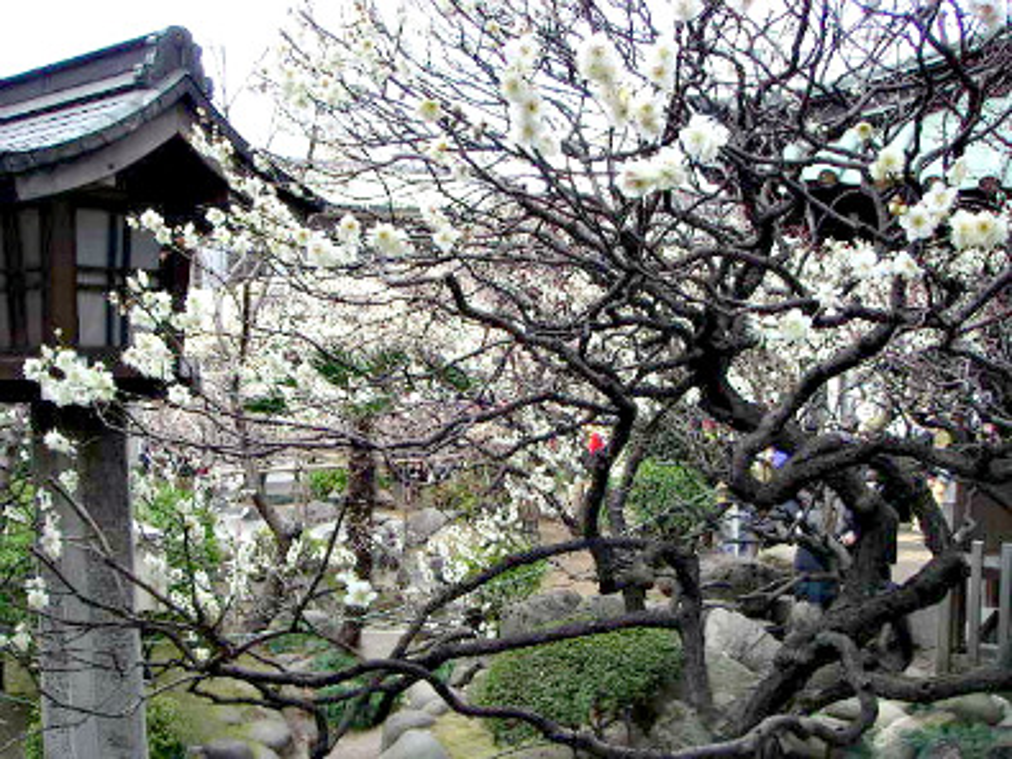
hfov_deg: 49.0
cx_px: 506
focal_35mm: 38
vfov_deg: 37.7
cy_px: 380
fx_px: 1111
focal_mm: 6
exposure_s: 1/150
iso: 50
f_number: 2.8
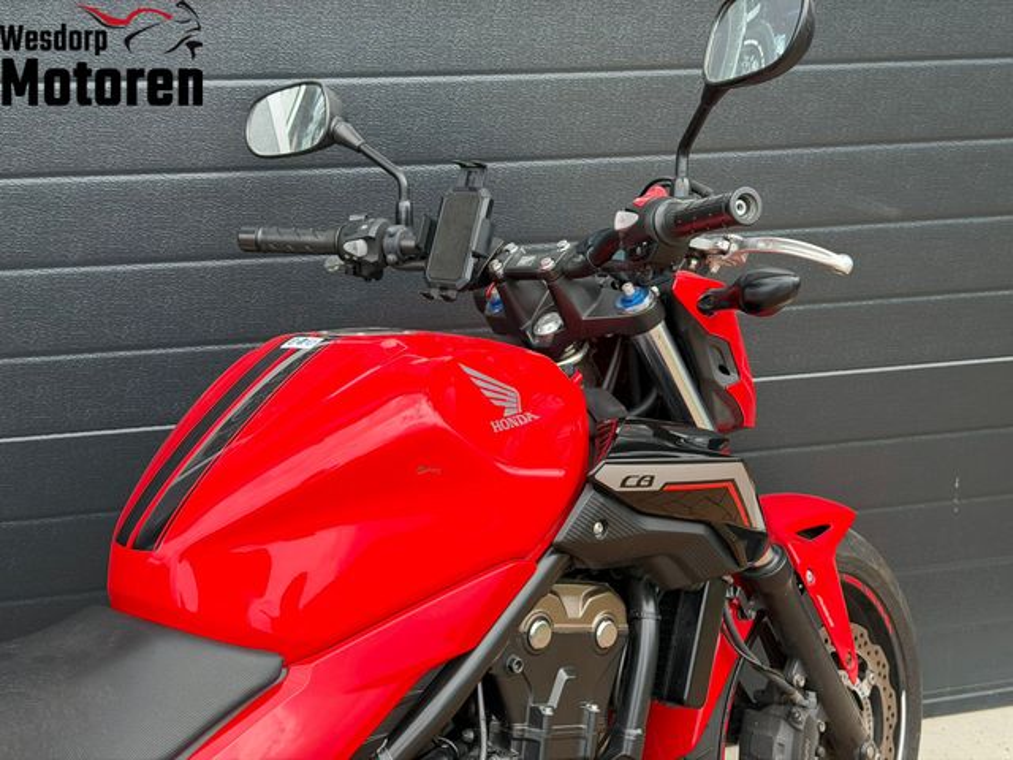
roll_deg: +0.8
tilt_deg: -18.9
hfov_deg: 39.7
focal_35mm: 48
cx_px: 506
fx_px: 1405
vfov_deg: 30.3
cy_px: 380
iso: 80
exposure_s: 1/1027
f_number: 1.78
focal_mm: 6.76
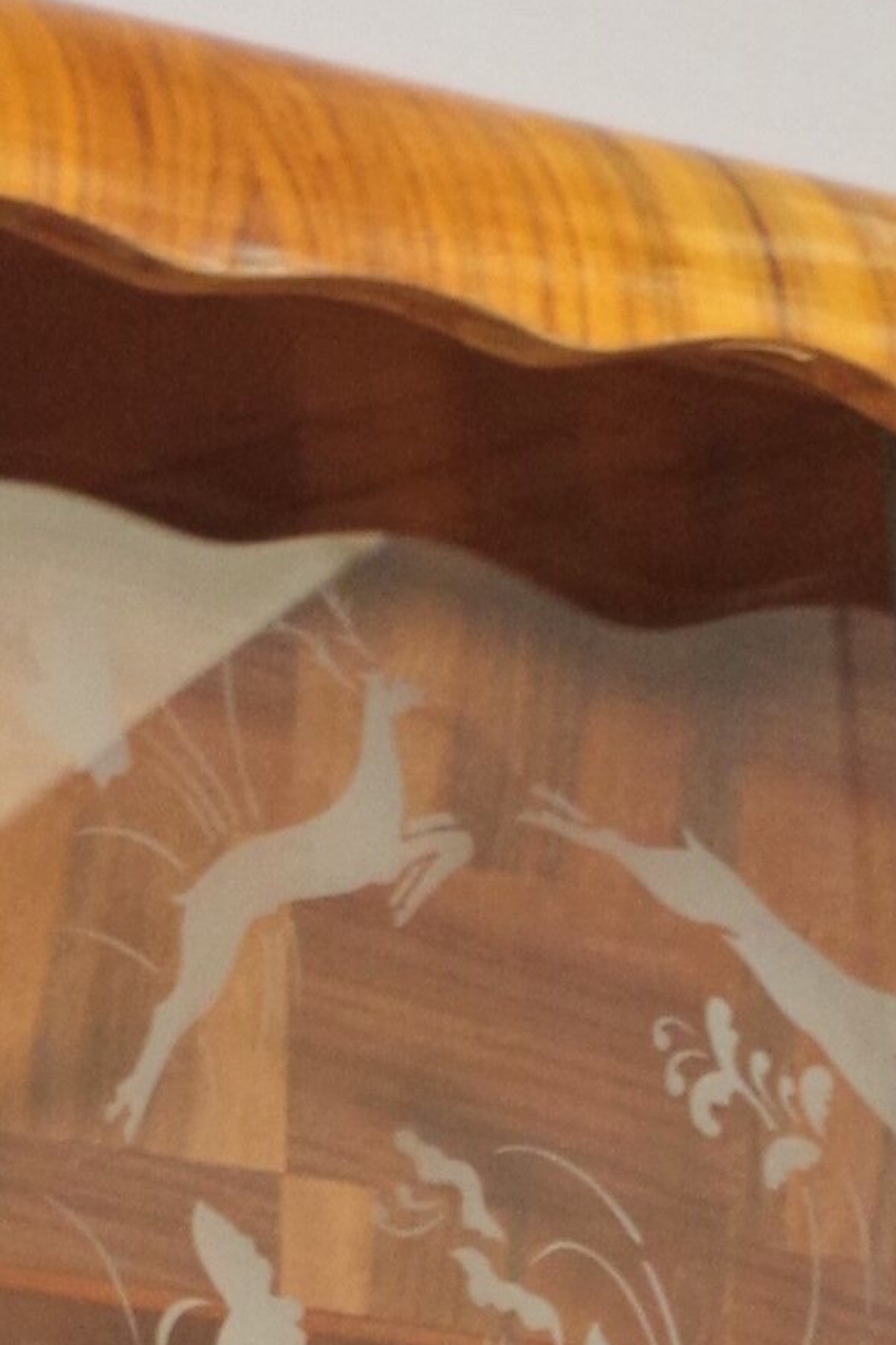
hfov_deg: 4.9
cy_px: 3140
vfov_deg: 7.0
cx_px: 511
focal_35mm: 280
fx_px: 10457
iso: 800
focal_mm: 28.13
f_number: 4
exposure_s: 1/13
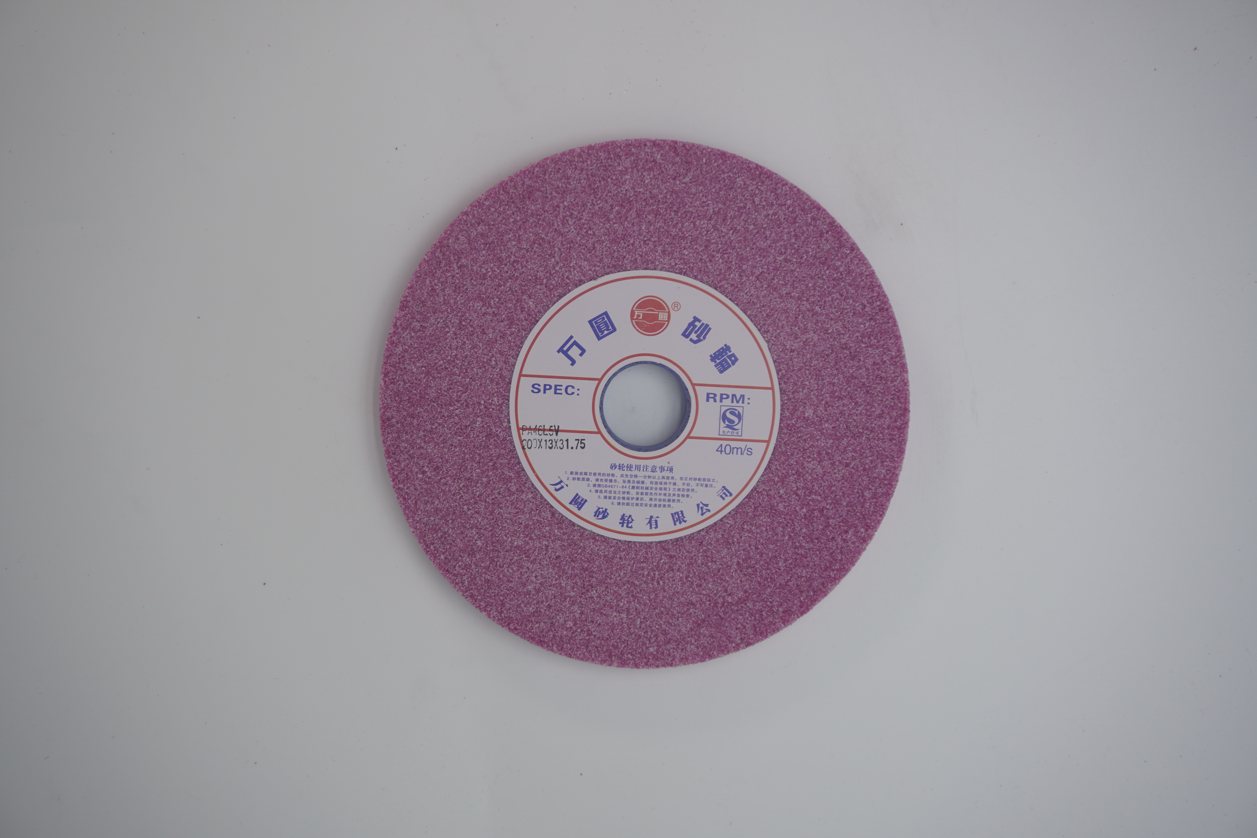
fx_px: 1571
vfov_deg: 29.9
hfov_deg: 43.6
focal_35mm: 45
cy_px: 419
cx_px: 628
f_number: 5
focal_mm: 30
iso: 125
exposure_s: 1/125
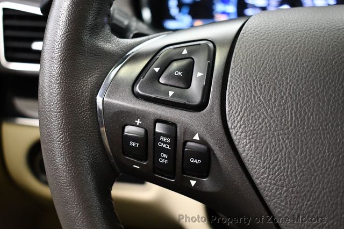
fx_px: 487
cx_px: 172
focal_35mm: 51
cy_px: 114
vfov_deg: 26.5
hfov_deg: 38.9
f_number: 4.5
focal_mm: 34
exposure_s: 1/60
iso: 4000
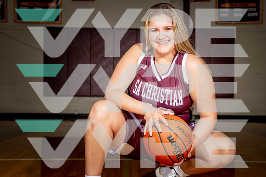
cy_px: 88
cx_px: 133
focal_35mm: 55
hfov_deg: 36.2
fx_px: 406
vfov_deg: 24.6
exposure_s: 1/250
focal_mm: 55
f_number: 6.3
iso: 100
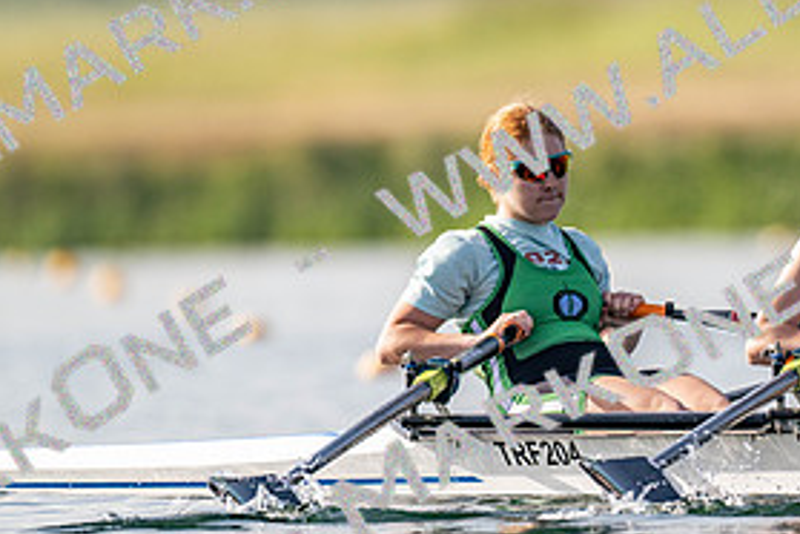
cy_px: 245
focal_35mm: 1246
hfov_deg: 1.7
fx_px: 27687
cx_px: 731
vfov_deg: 1.1
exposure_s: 1/2500
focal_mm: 600
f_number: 5
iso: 220
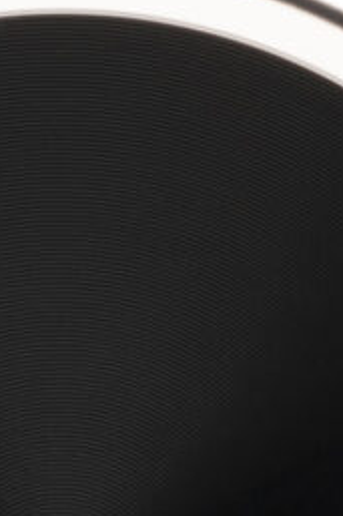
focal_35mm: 848
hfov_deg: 1.6
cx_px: -24
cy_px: 581
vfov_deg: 2.4
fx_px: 12135
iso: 200
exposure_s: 1/4
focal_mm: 85
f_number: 14
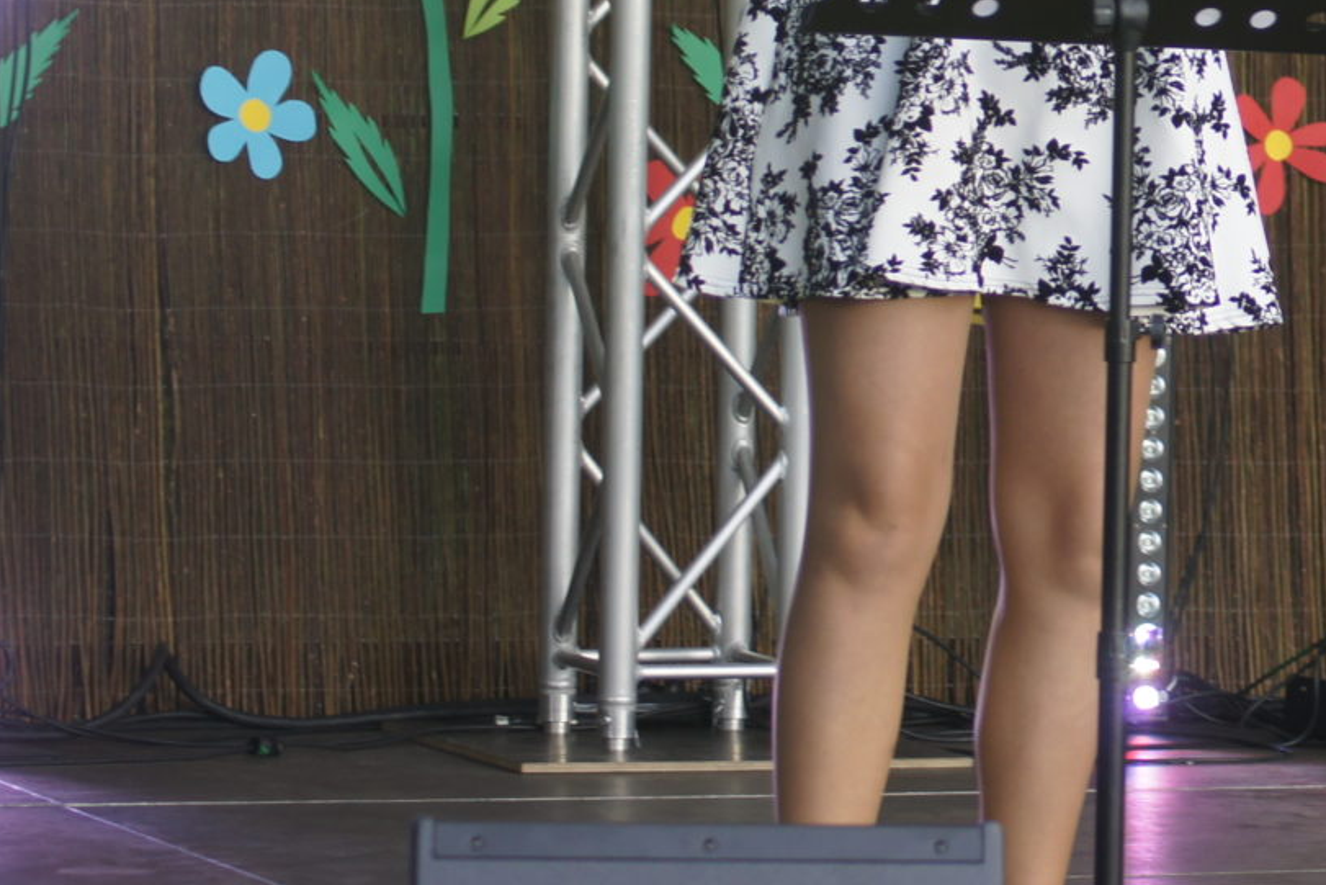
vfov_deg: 6.6
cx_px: 1620
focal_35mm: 208
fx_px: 7672
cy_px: -79
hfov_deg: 9.7
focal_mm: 55
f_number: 4.5
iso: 200
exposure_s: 1/125
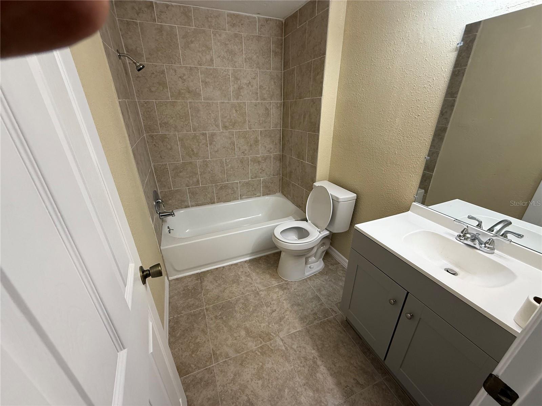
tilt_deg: -23.6
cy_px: 203
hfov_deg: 102.1
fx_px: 219
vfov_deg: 85.7
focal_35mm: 14
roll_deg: +1.4
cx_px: 271
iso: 160
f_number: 2.2
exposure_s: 1/120
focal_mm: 2.22
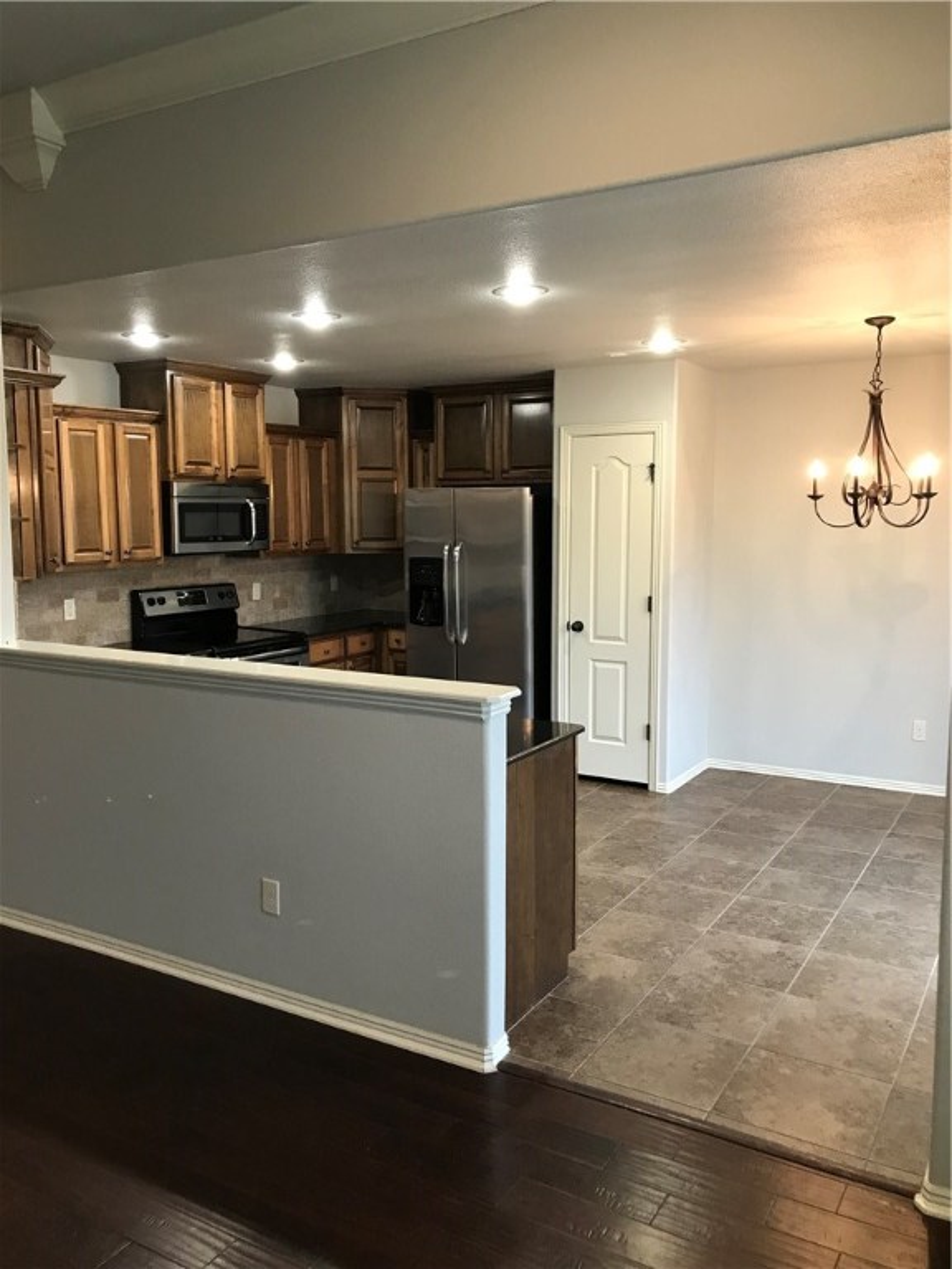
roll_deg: +0.1
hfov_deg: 49.7
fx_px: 1027
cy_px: 634
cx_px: 476
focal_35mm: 28
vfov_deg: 63.4
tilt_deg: -5.0
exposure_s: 1/17
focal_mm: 3.99
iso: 40
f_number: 1.8
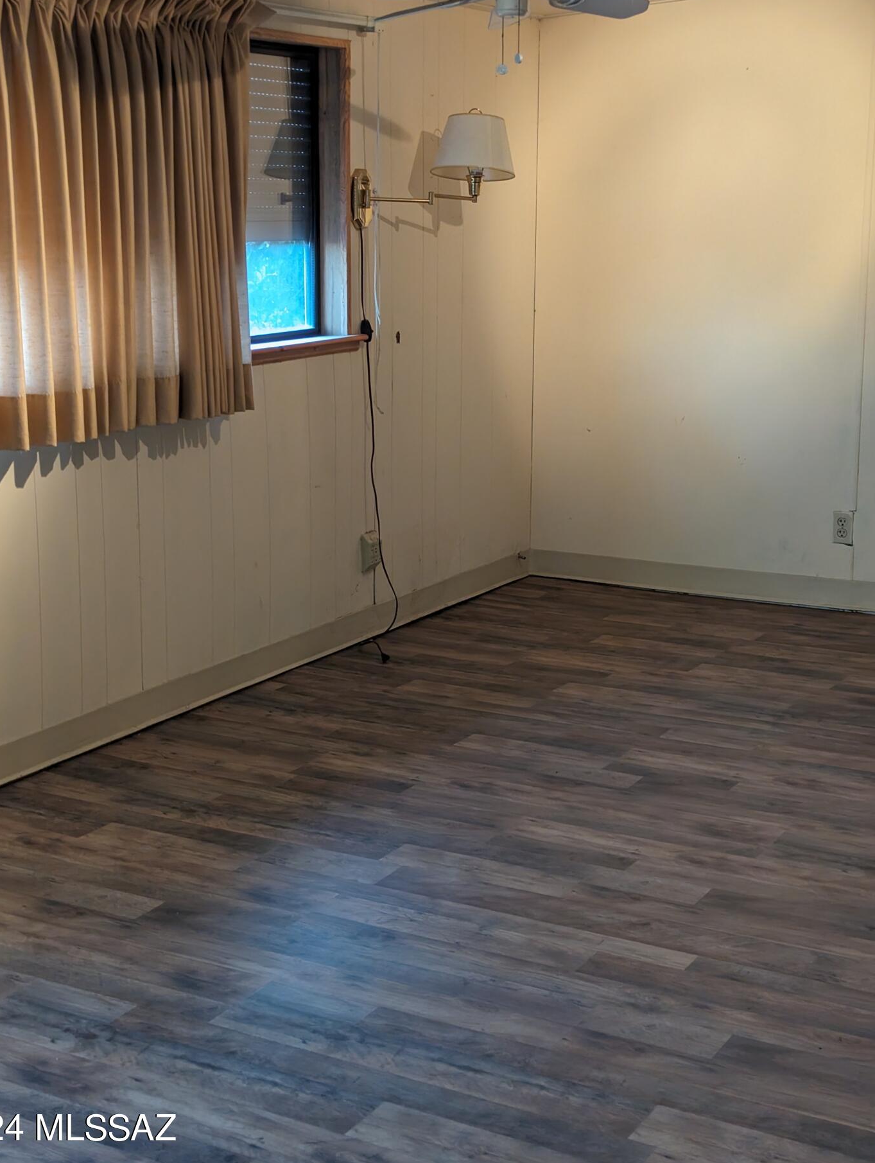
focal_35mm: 53
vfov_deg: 36.1
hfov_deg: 27.6
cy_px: 545
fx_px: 1782
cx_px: 398
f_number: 1.85
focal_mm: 6.81
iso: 422
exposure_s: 1/60
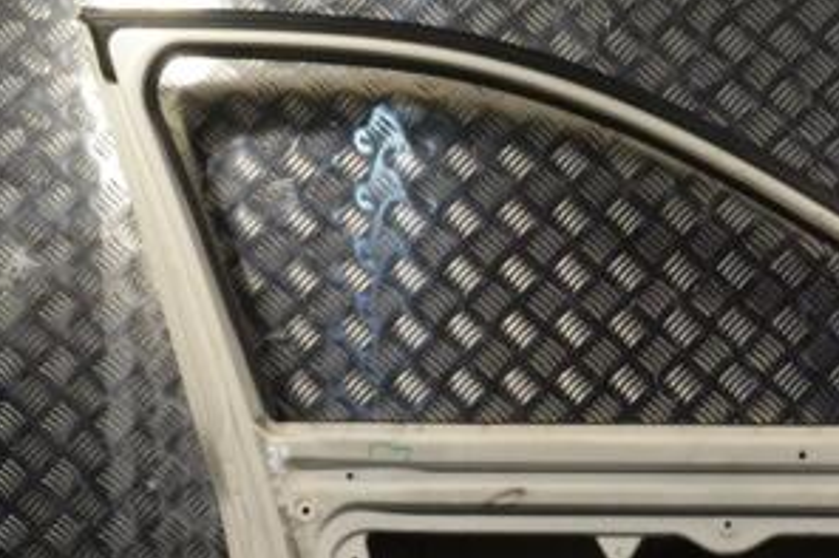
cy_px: 541
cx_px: 607
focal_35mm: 79
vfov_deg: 16.9
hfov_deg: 25.4
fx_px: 1840
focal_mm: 26
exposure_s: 1/500
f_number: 11
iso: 3200
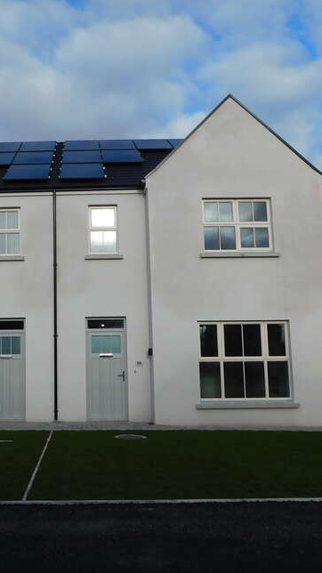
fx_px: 532
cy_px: 284
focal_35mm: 35
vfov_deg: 56.6
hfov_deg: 32.6
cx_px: 58
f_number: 6
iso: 125
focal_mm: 4
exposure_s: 1/500
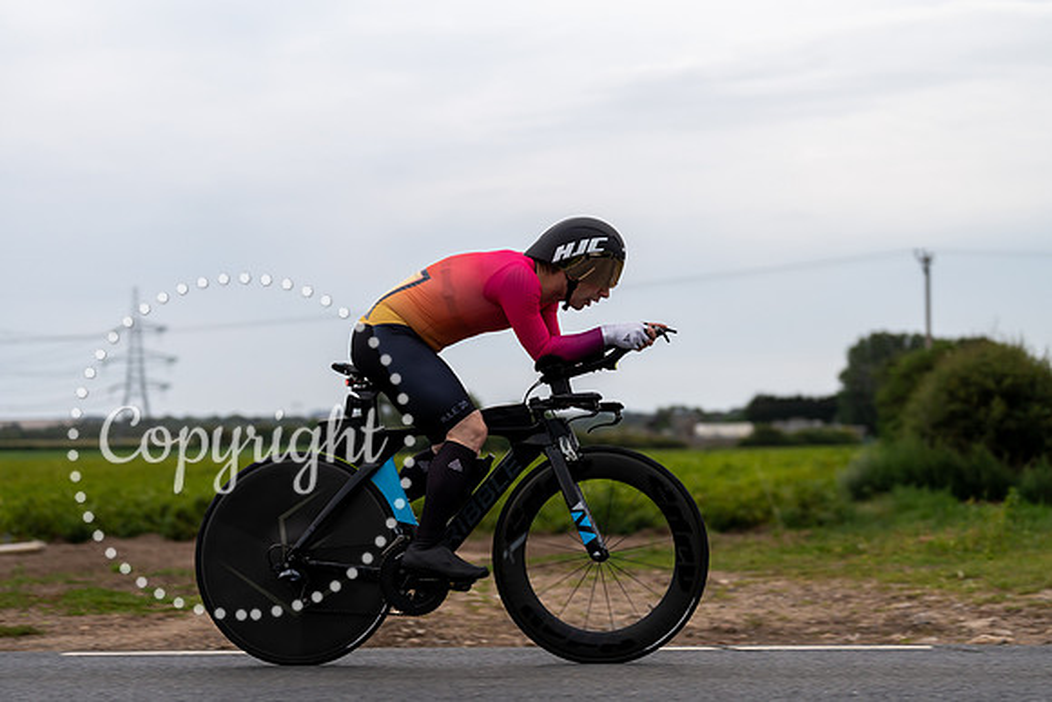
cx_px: 526
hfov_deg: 25.5
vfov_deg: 17.2
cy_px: 351
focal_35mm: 80
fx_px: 2327
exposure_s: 1/800
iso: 250
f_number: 2.8
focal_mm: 78
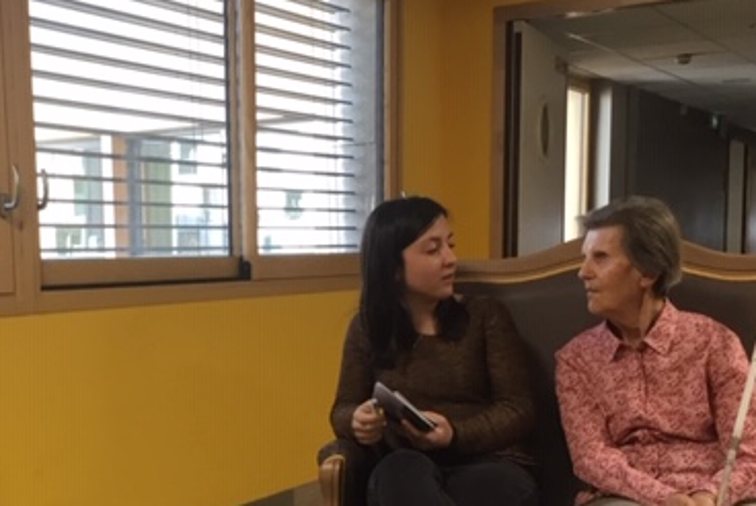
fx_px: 1177
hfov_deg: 35.2
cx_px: 236
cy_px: 399
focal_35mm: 56
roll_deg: +0.2
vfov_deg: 23.9
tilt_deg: -7.3
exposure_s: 1/33
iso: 64
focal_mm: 3.3
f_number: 2.4
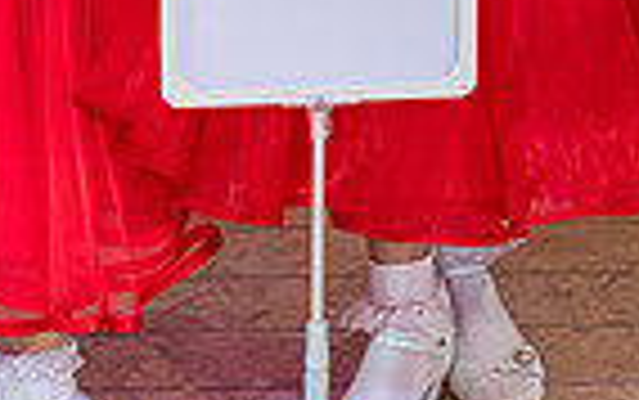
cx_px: 252
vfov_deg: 7.3
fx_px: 2928
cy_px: -571
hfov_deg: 12.4
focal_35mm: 168
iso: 3200
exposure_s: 1/400
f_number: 2.8
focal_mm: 52
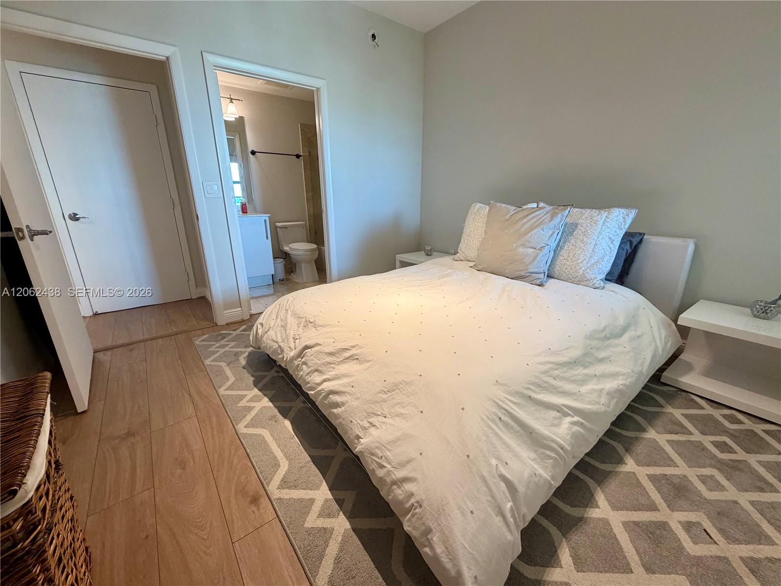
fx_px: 316
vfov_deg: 85.7
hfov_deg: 102.1
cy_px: 293
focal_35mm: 14
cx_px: 390
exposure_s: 1/120
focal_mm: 2.22
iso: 200
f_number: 2.2
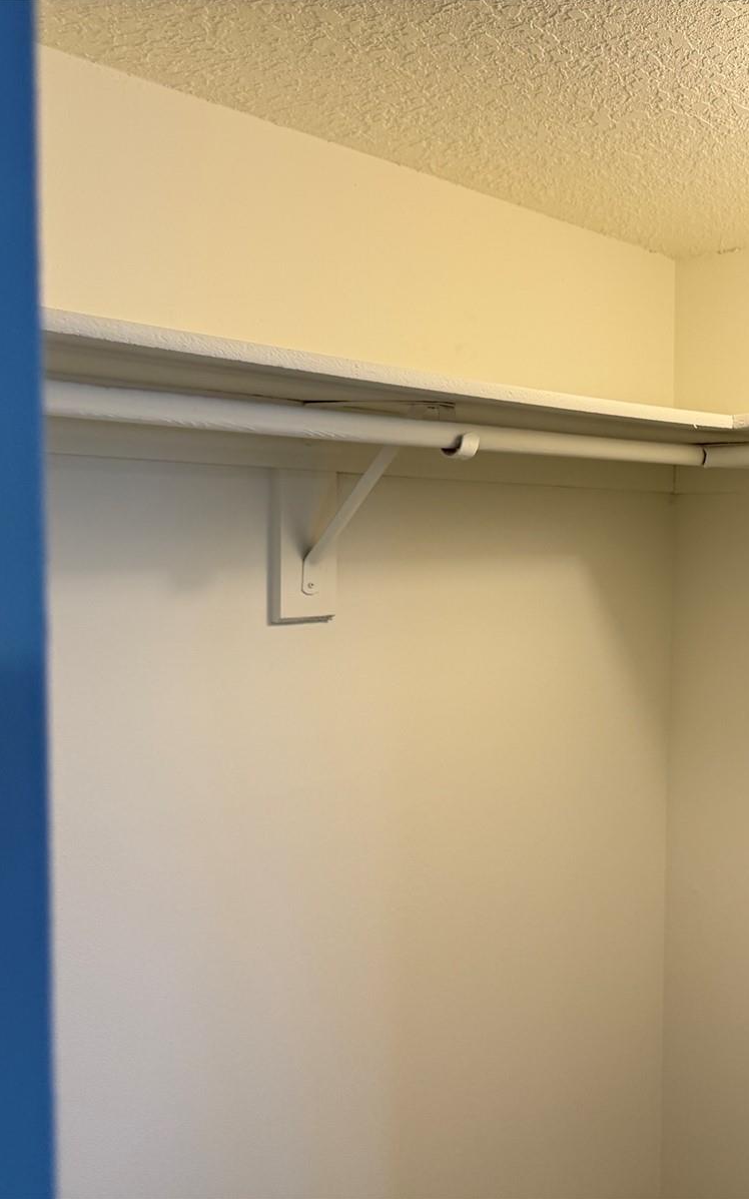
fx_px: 1111
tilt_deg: -1.2
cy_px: 599
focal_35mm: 34
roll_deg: -2.1
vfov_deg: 56.7
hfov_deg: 35.6
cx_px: 640
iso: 100
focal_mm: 6.76
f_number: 1.78
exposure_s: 1/120
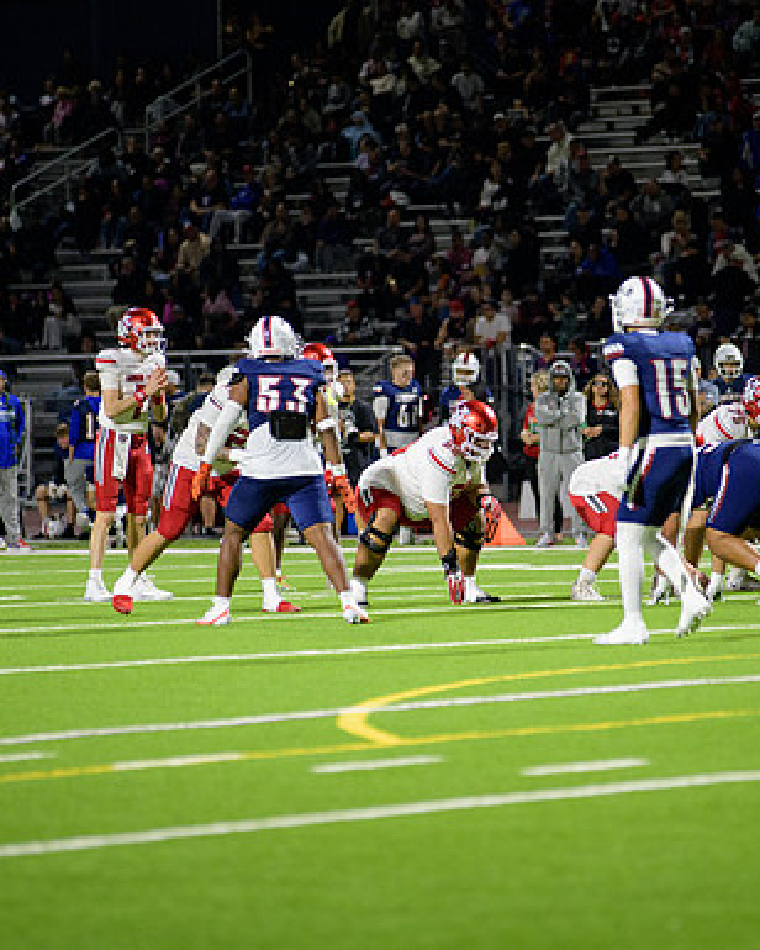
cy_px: 475
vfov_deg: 6.8
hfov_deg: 5.5
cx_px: 459
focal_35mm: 283
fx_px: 7957
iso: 2000
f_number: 2.8
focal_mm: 200
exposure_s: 1/320
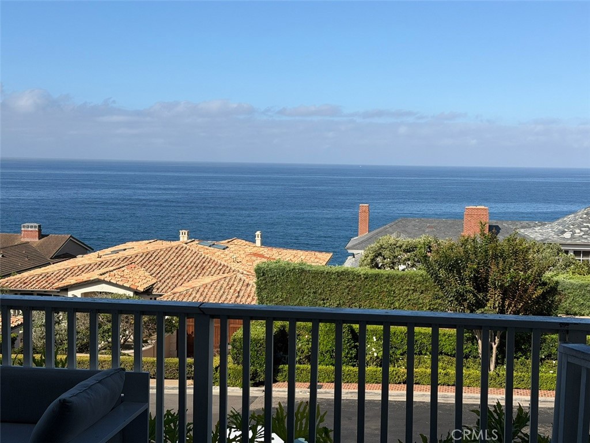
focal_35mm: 48
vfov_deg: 30.3
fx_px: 818
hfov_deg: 39.7
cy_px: 222
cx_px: 295
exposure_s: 1/5587
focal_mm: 6.76
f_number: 1.78
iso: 64
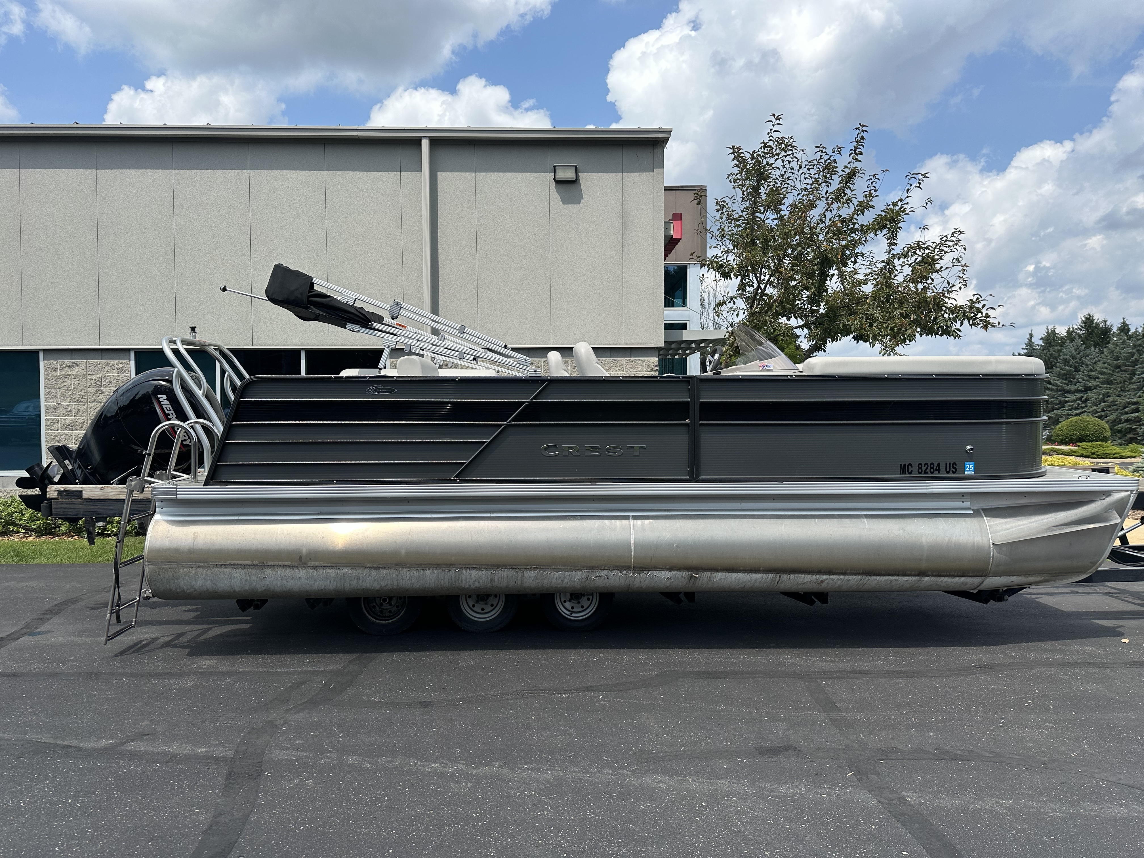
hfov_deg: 71.6
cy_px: 429
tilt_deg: +0.4
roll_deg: -0.7
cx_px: 572
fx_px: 793
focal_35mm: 24
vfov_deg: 56.8
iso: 80
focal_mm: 6.86
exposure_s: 1/4348
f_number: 1.78
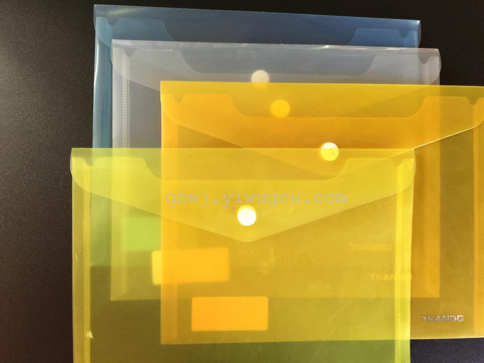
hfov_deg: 61.7
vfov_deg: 48.2
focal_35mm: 29
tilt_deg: -84.0
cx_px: 242
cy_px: 182
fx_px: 405
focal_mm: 4.15
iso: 100
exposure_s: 1/10
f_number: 2.2
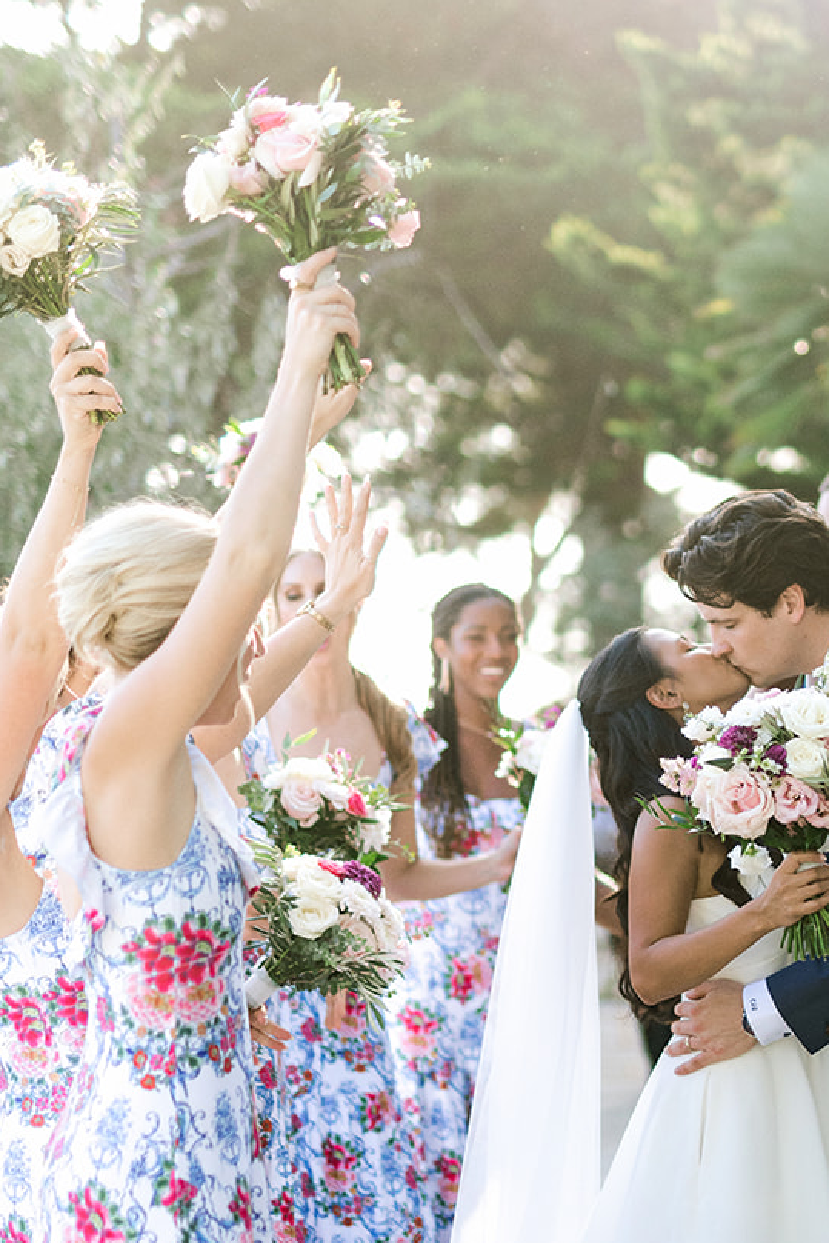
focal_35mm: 99
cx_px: 817
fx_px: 3418
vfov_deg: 20.6
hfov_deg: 13.6
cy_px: 761
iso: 640
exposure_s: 1/8000
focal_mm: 50
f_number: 1.6
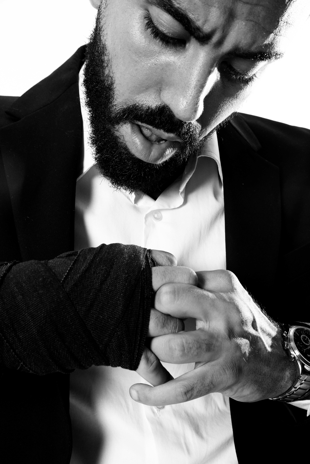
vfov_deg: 39.6
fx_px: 646
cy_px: 232
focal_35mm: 50
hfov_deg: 27.0
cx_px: 155
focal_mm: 50
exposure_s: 1/160
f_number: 11
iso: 200
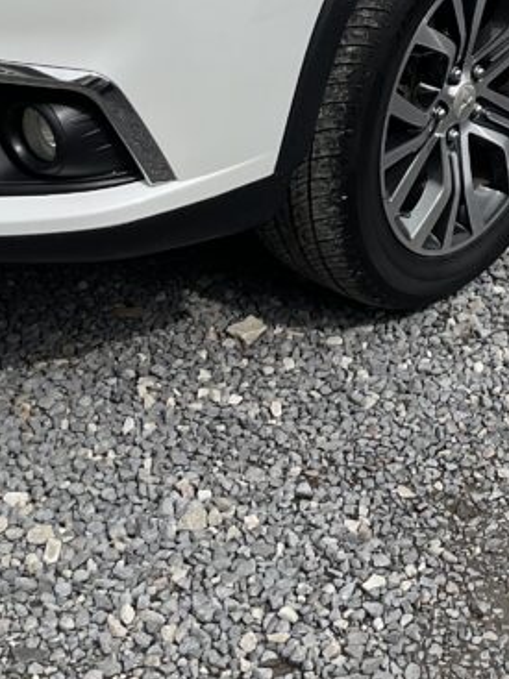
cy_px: 72
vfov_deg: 23.5
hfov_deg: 18.0
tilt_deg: -26.2
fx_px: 1589
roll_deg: +1.0
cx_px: 437
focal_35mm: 81
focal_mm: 3
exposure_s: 1/2320
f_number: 1.8
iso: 16
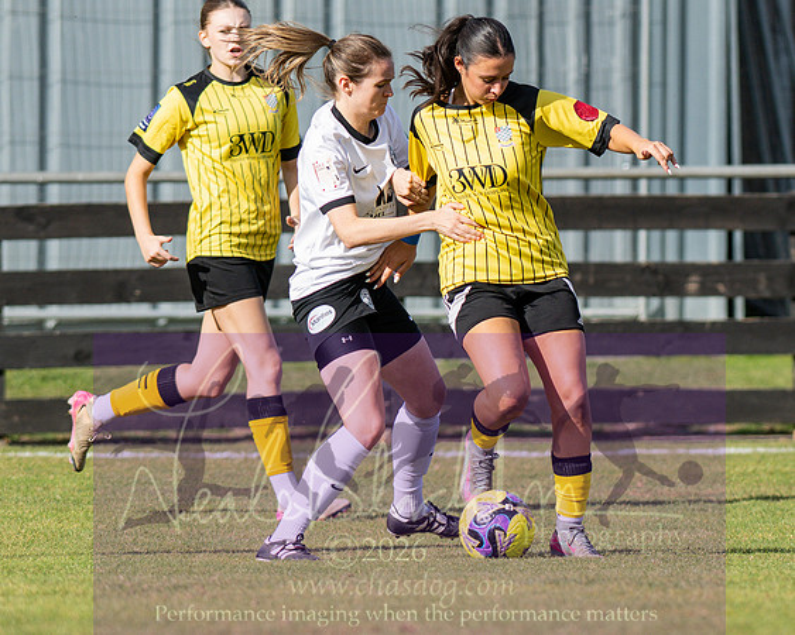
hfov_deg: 2.5
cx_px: 617
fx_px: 18210
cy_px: 433
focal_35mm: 774
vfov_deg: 2.0
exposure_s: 1/2000
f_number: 4
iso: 200
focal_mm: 300
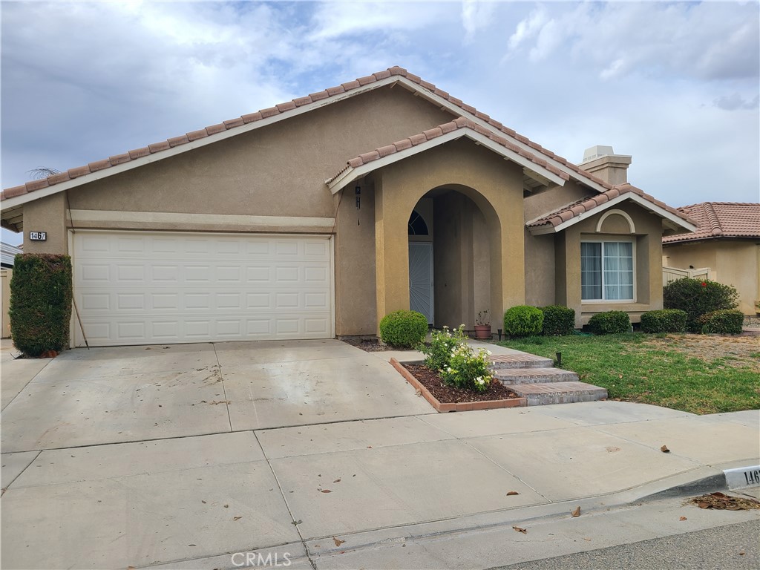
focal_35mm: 26
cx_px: 380
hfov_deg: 67.3
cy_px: 285
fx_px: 571
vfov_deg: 53.1
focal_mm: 5.4
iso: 40
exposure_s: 1/1879
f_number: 1.8
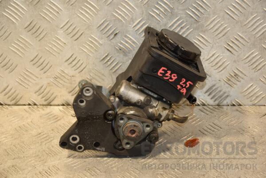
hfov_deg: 21.9
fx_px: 687
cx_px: 133
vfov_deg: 14.7
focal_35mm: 93
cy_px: 89
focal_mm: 62
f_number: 5.3
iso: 800
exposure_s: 1/100
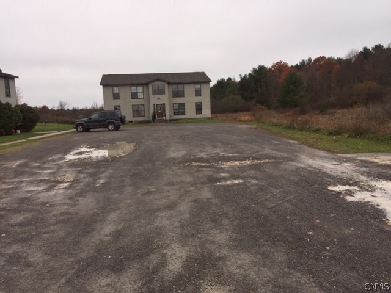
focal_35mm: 29
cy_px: 146
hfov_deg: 61.7
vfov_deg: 48.2
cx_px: 196
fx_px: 328
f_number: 2.2
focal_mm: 4.15
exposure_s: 1/408
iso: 40
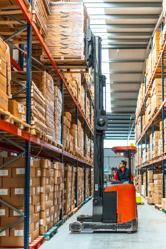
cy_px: 124
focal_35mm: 35
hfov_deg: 37.9
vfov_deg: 54.4
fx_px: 242
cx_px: 83
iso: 400
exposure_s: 1/250
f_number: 1.4
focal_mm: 35
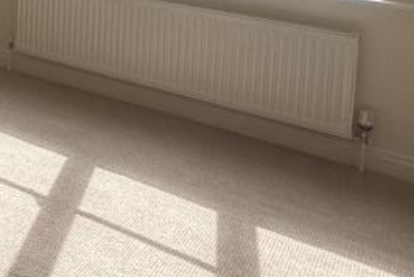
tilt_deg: -4.4
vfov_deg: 21.3
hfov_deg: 28.1
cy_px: -109
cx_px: -149
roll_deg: -1.2
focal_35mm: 56
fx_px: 645
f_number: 2.2
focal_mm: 2.22
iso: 50
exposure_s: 1/206
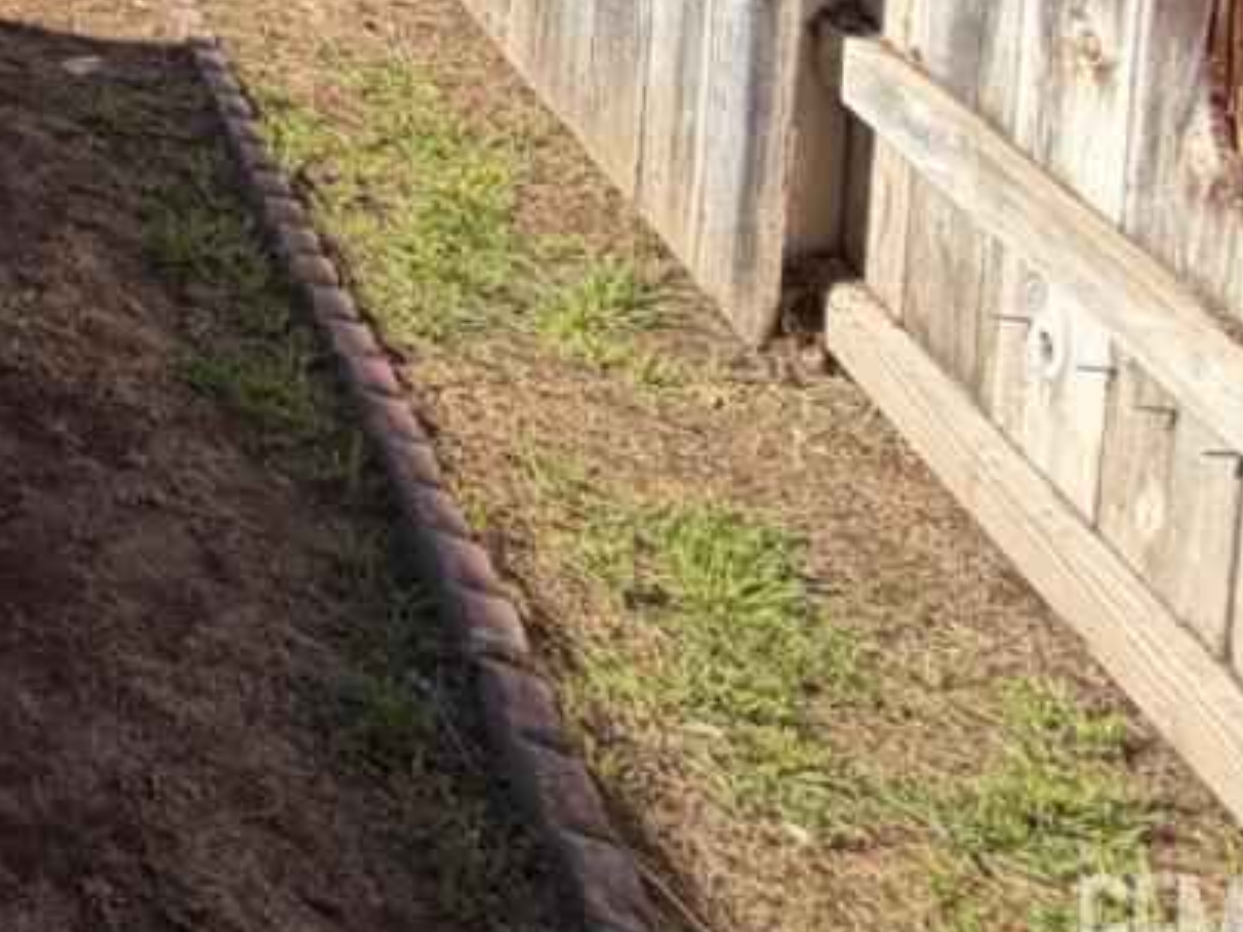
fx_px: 1867
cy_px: -644
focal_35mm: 52
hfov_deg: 22.6
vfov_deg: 21.1
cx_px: -948
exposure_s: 1/770
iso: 32
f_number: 2.2
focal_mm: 2.22
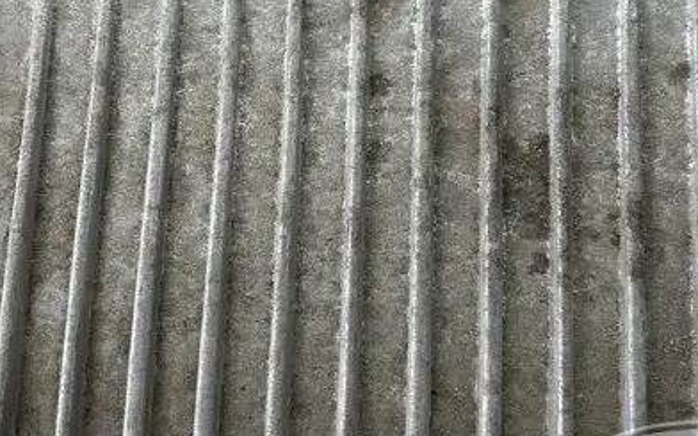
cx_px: 324
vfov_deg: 28.2
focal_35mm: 45
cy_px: 114
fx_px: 856
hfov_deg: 44.3
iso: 100
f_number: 1.5
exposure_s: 1/60
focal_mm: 5.7
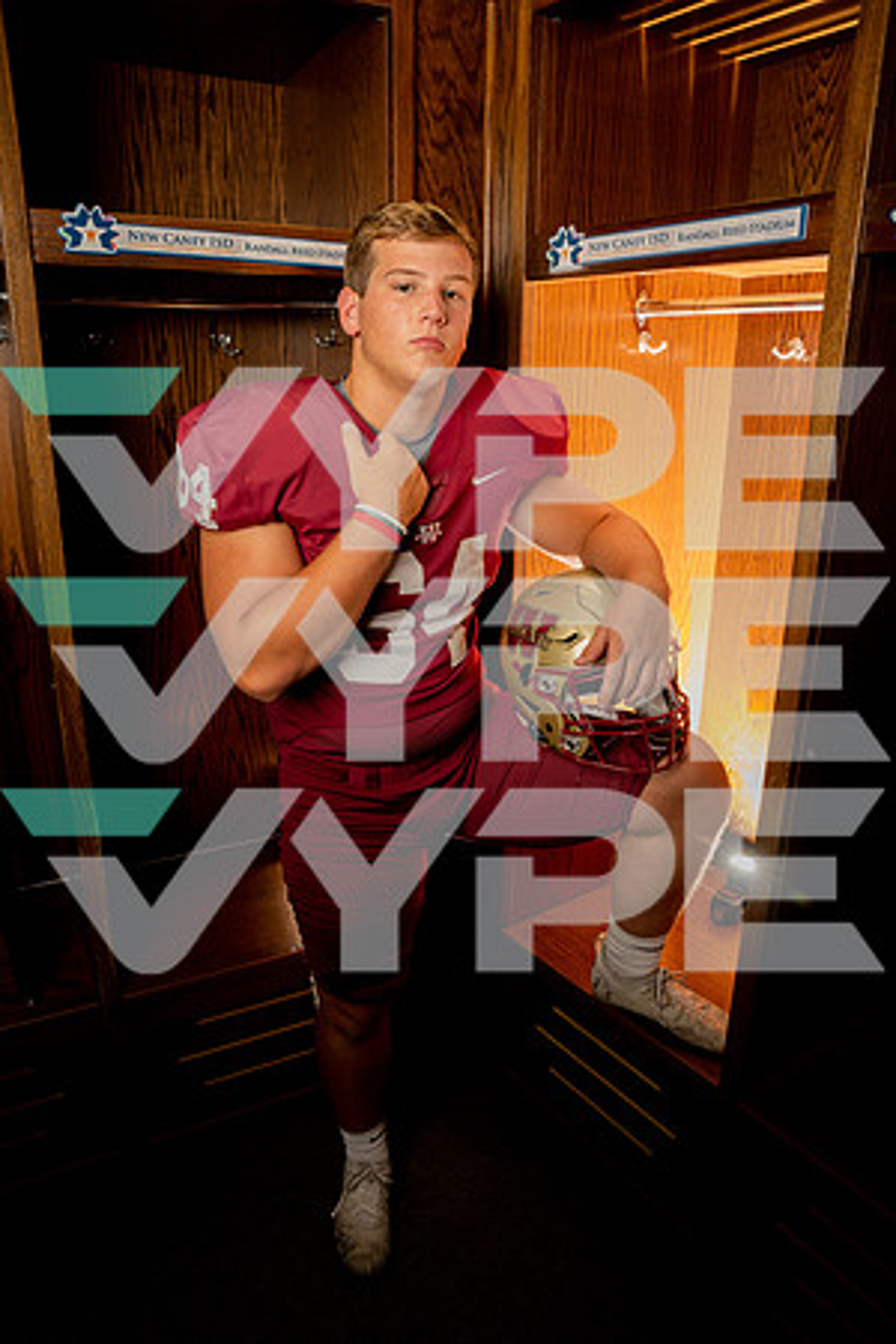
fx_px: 896
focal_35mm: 24
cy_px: 672
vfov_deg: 73.7
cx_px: 448
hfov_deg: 53.1
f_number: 7.1
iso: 320
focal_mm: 24
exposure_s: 1/200
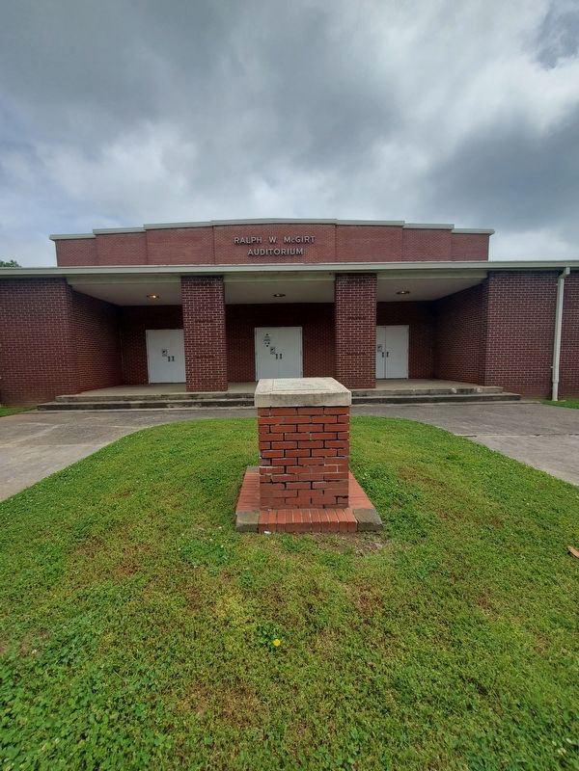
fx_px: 290
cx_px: 290
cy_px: 386
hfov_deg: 89.9
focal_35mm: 13
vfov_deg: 106.2
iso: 50
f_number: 2.2
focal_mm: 1.8
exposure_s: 1/1406
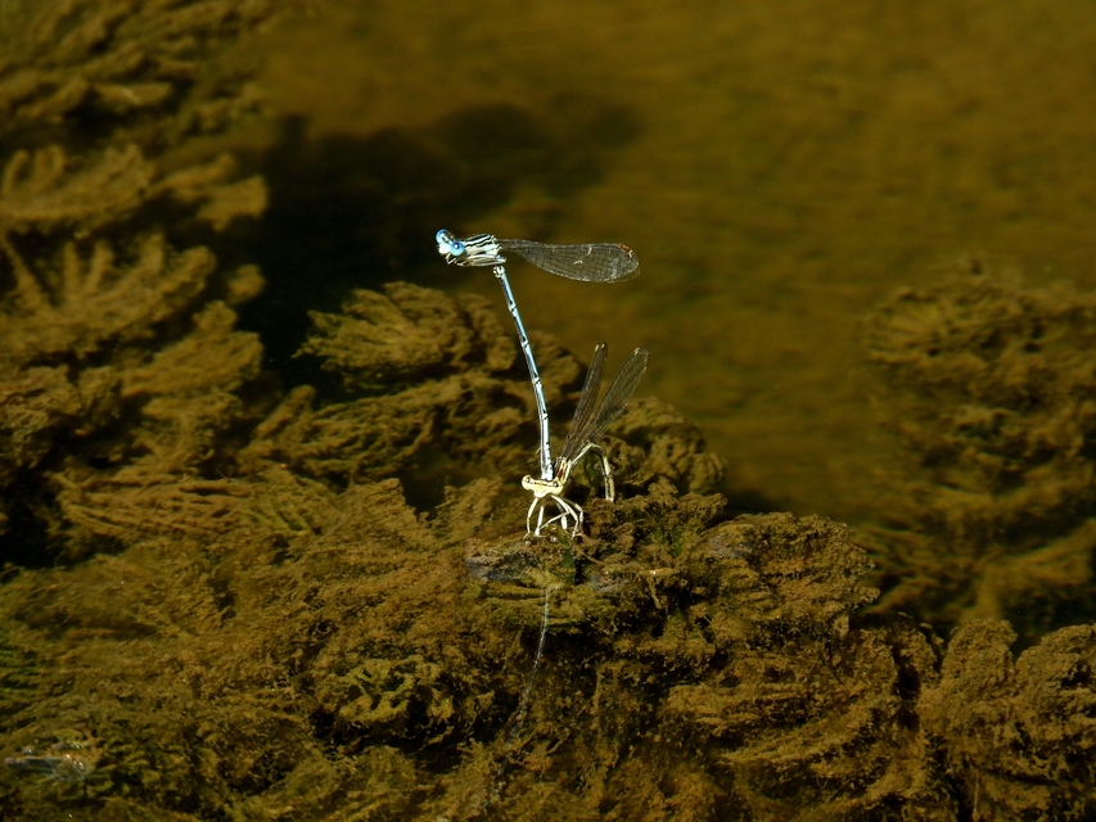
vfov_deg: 1.9
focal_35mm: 800
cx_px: 548
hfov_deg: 2.5
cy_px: 411
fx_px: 25333
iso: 100
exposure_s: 1/250
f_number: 5.6
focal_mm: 143.3
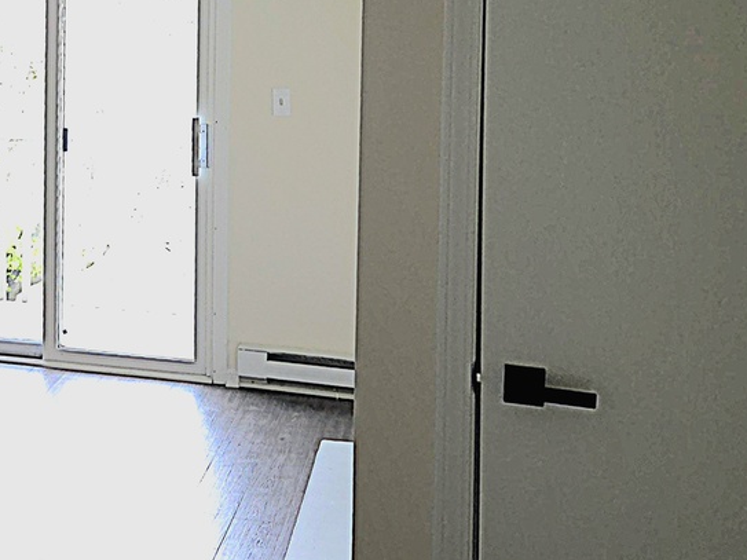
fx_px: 1316
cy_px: 52
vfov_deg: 23.4
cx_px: -71
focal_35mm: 61
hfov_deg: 28.8
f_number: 1.8
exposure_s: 1/60.2
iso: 125
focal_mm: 5.4
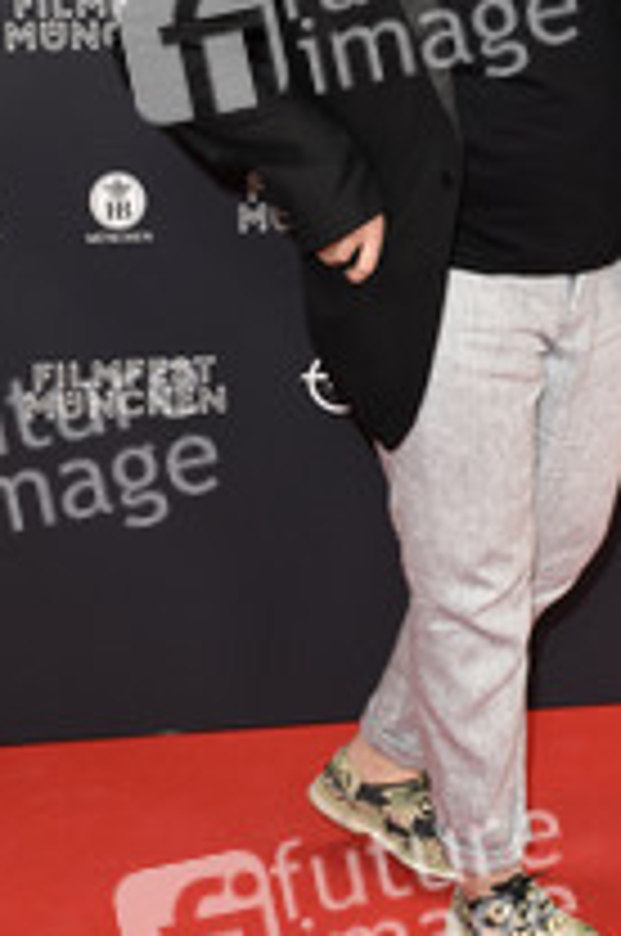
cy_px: 243
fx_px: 2024
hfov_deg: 17.3
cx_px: 477
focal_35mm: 78
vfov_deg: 25.7
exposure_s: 1/125
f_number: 6.3
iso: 640
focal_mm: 27
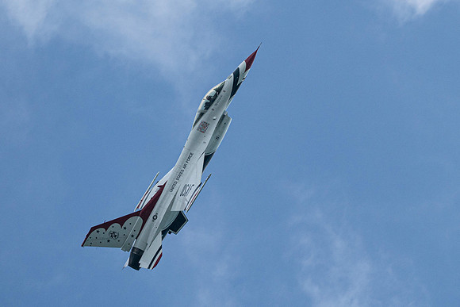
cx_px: 406
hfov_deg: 2.9
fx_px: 9024
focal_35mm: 706
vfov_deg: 1.9
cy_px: 102
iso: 640
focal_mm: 400
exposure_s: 1/1250
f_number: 14
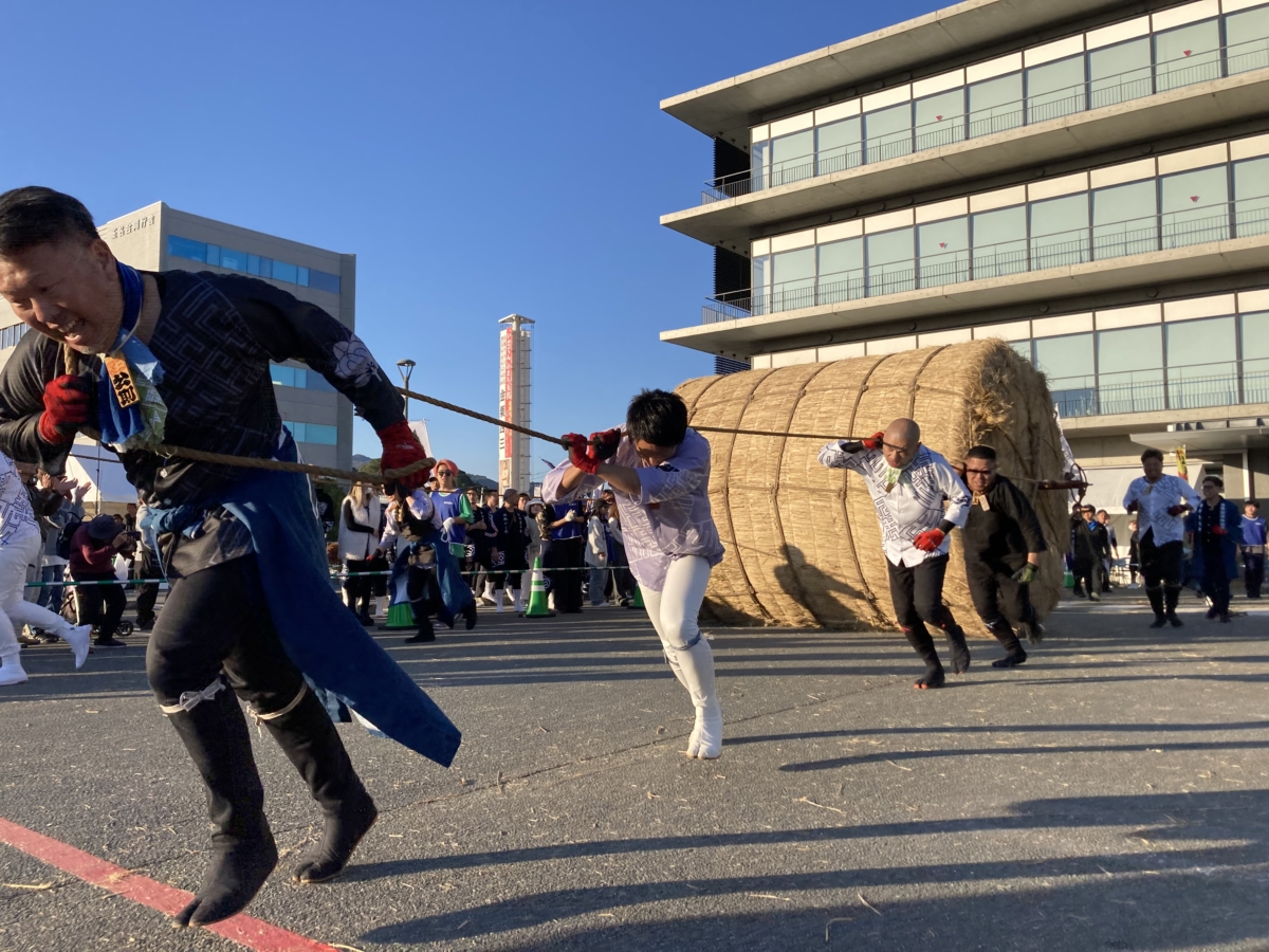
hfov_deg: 63.4
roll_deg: -0.1
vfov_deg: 49.7
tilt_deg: +5.8
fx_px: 1026
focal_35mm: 28
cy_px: 476
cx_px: 634
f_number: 1.8
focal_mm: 3.99
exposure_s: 1/1215
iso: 20
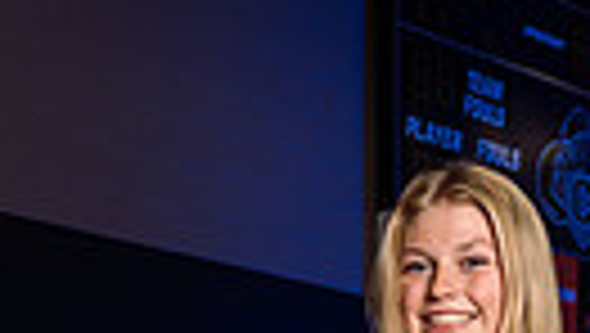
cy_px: 878
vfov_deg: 8.6
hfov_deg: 17.0
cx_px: 387
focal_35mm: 126
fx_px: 1973
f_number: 6.3
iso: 320
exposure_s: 1/250
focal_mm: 35
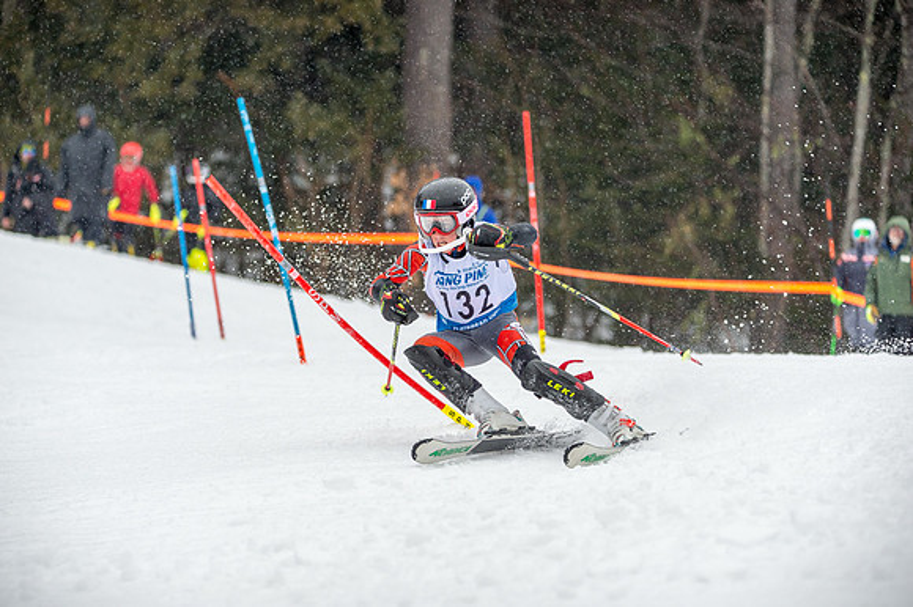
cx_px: 456
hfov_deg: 9.4
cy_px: 304
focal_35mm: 220
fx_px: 5576
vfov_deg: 6.2
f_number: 5.6
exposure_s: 1/800
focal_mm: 220
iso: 800
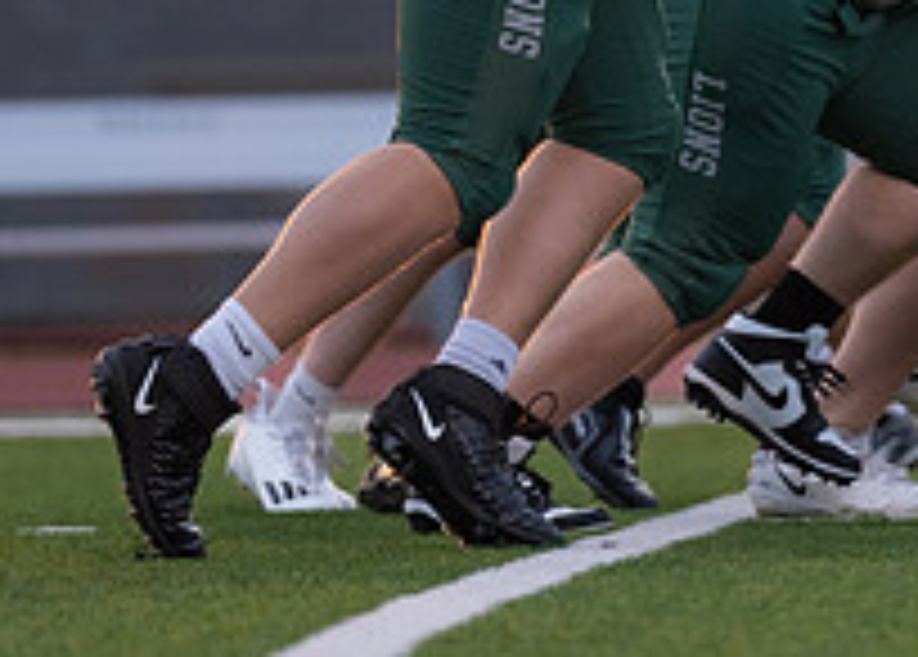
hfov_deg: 2.4
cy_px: -218
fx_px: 21498
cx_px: 984
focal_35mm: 824
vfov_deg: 1.7
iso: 1250
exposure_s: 1/1250
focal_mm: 200
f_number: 2.8
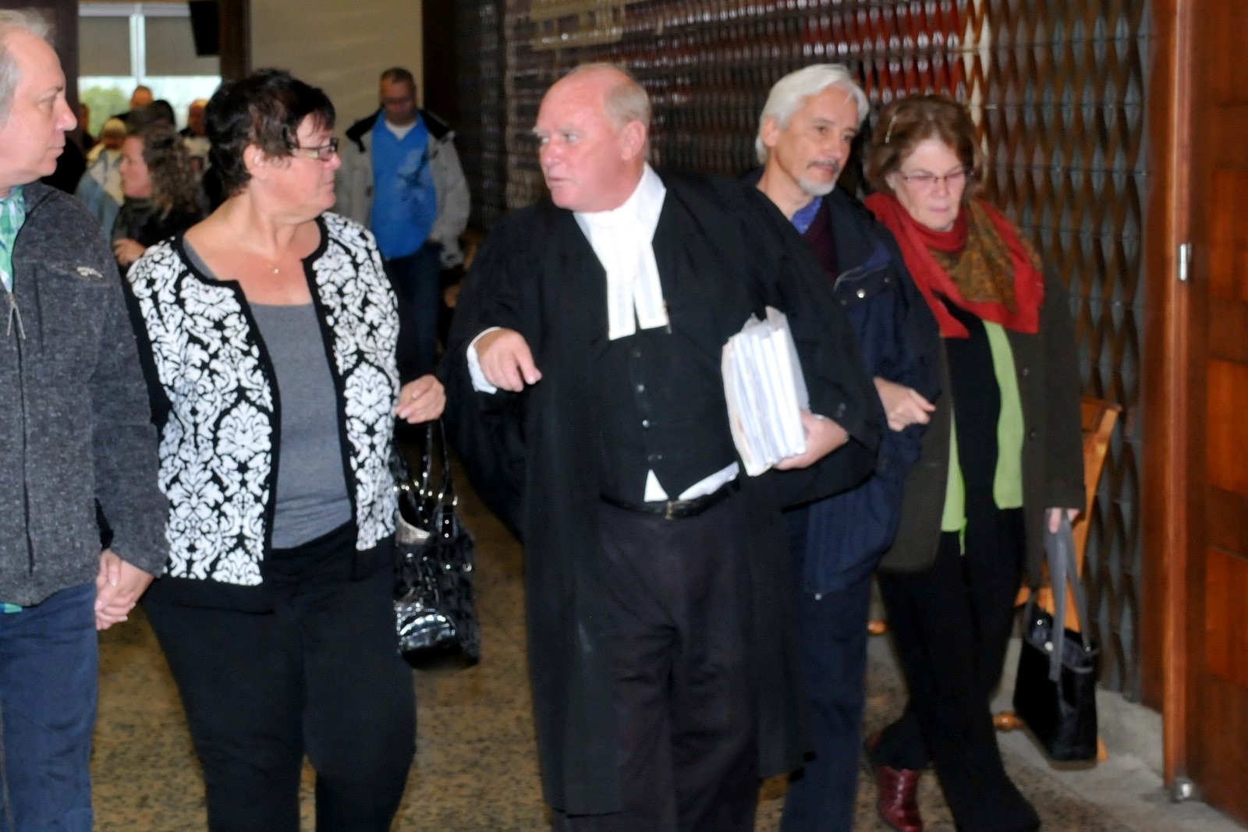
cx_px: 624
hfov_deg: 35.1
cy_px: 416
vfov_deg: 23.8
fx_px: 1976
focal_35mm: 57
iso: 800
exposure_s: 1/60
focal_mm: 38
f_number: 7.1
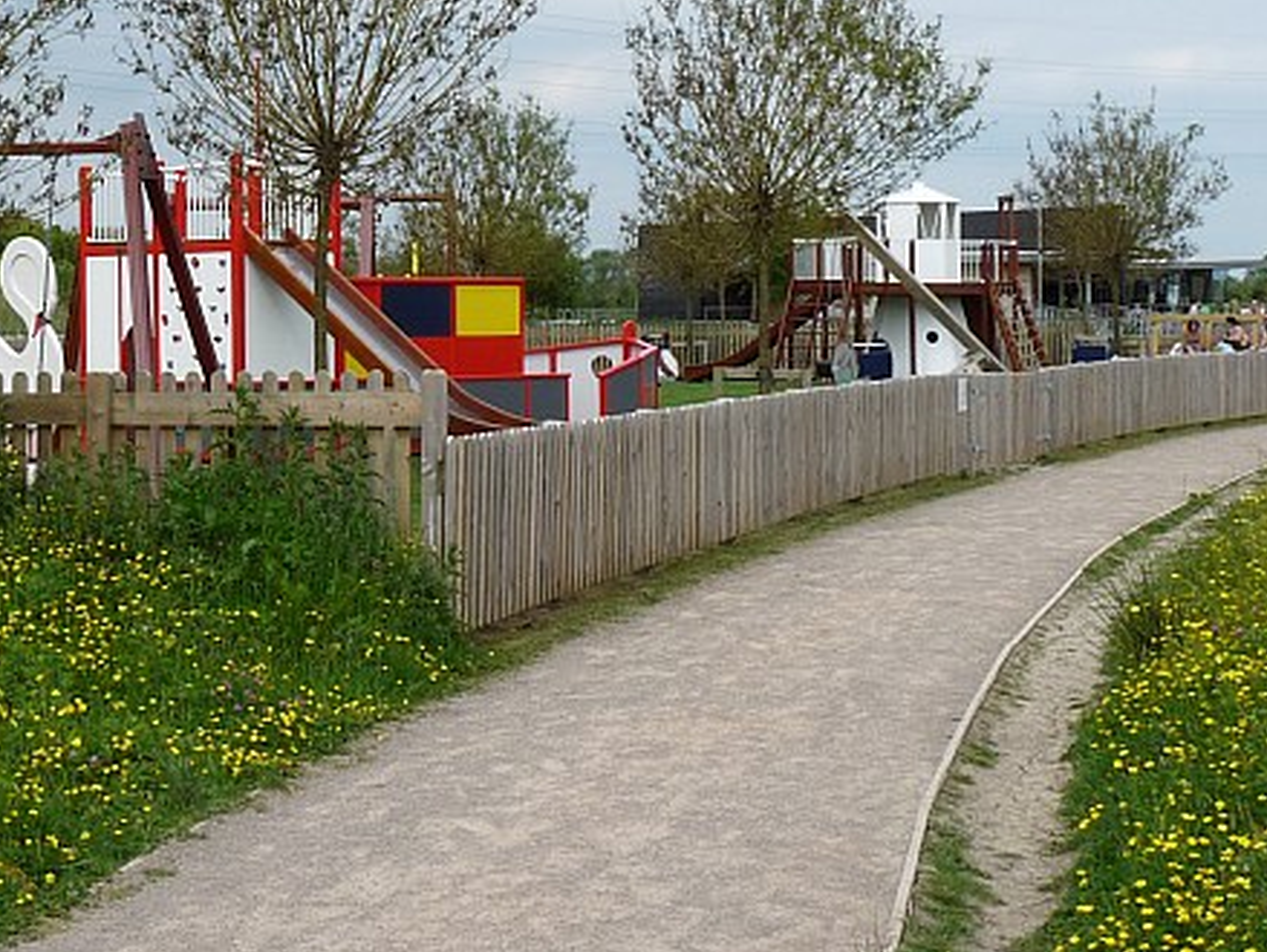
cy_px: 268
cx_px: 352
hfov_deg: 28.6
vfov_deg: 21.8
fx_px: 2454
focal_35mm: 67
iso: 100
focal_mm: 5.9
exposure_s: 1/400
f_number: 5.6
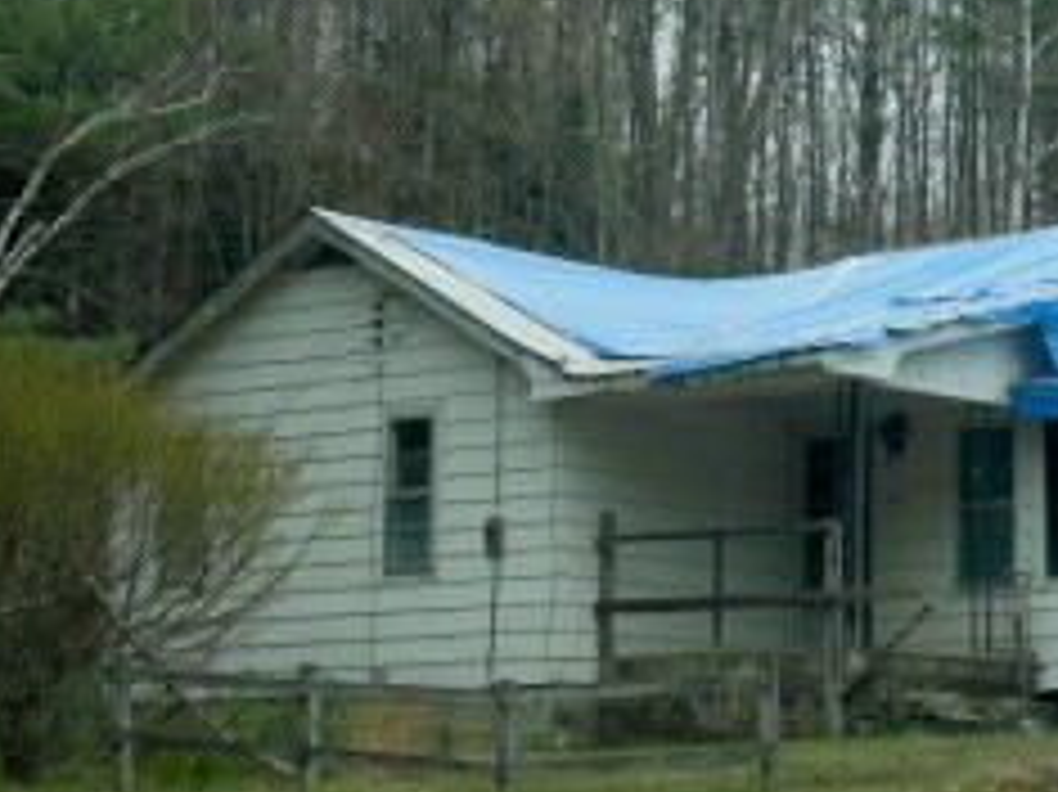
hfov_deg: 14.0
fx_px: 4155
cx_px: 1319
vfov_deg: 10.9
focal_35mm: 136
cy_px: 144
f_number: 4
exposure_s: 1/250
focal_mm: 8.9
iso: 80
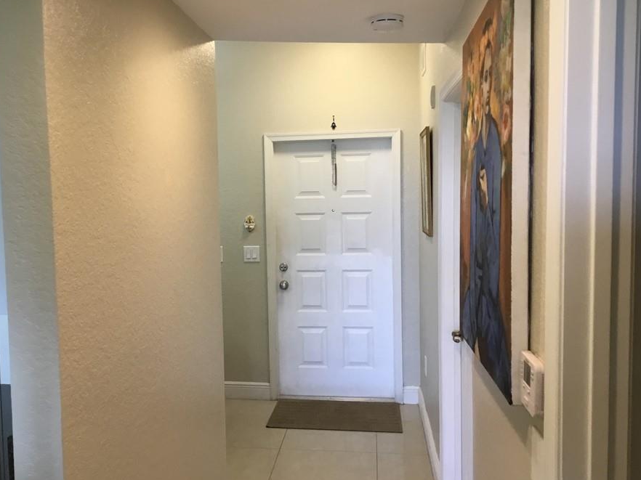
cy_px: 244
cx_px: 273
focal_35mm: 36
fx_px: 666
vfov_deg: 39.6
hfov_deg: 51.2
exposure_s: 1/30
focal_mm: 3.3
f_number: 2.4
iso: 50
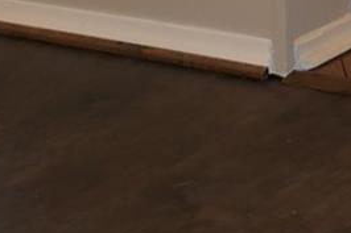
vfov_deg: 6.6
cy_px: -526
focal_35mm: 185
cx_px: 405
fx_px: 1803
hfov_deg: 10.9
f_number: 1.4
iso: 200
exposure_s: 1/60
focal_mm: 8.8
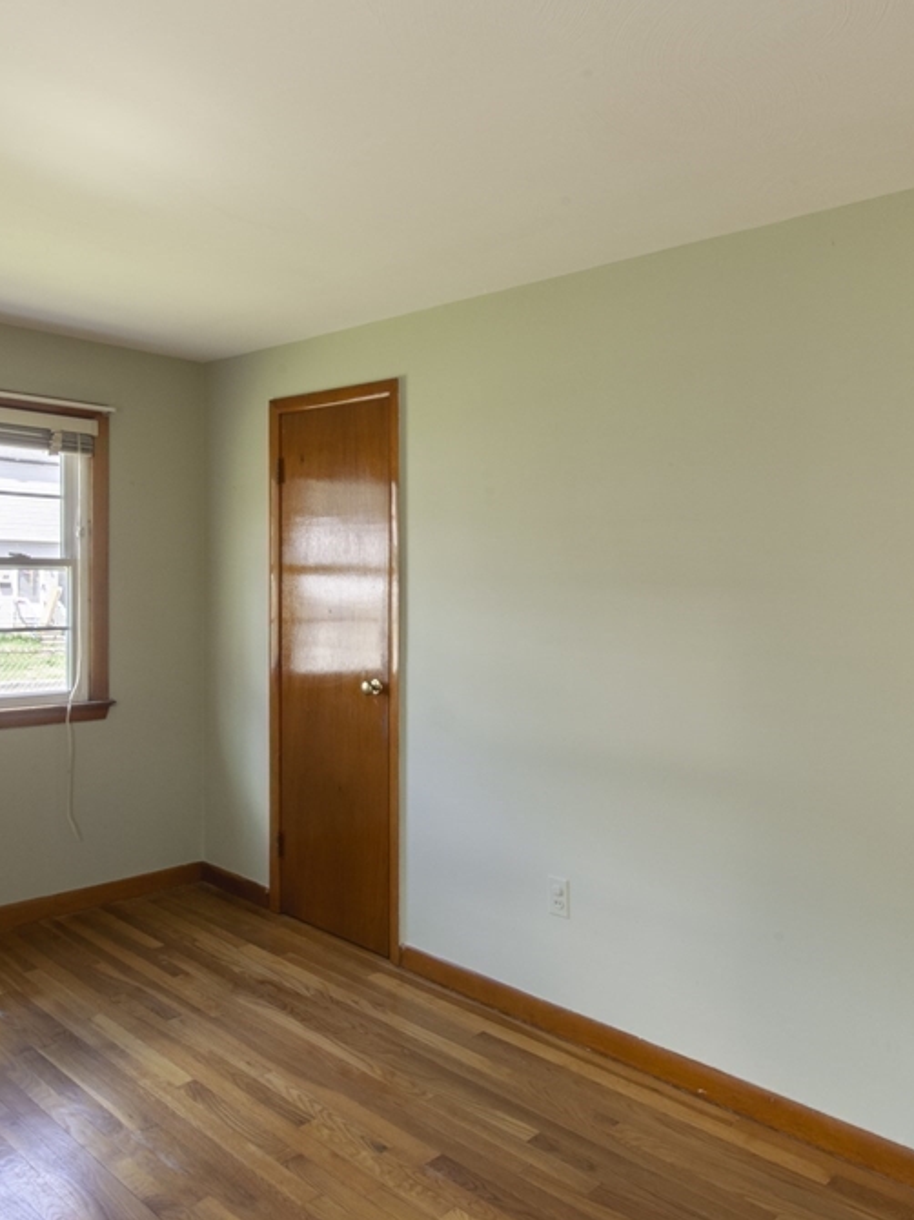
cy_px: 607
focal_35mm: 25
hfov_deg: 54.2
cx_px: 459
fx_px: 894
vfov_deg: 68.6
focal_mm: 11.5
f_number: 22
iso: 320
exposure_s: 1/15
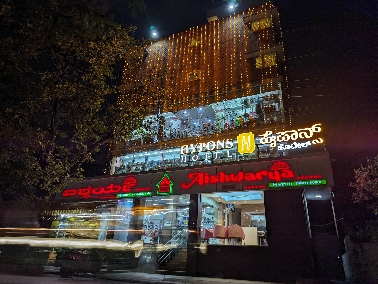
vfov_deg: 56.9
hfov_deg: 71.5
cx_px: 189
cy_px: 142
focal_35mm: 24
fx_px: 262
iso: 86
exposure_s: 1/100
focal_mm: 6.81
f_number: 1.85
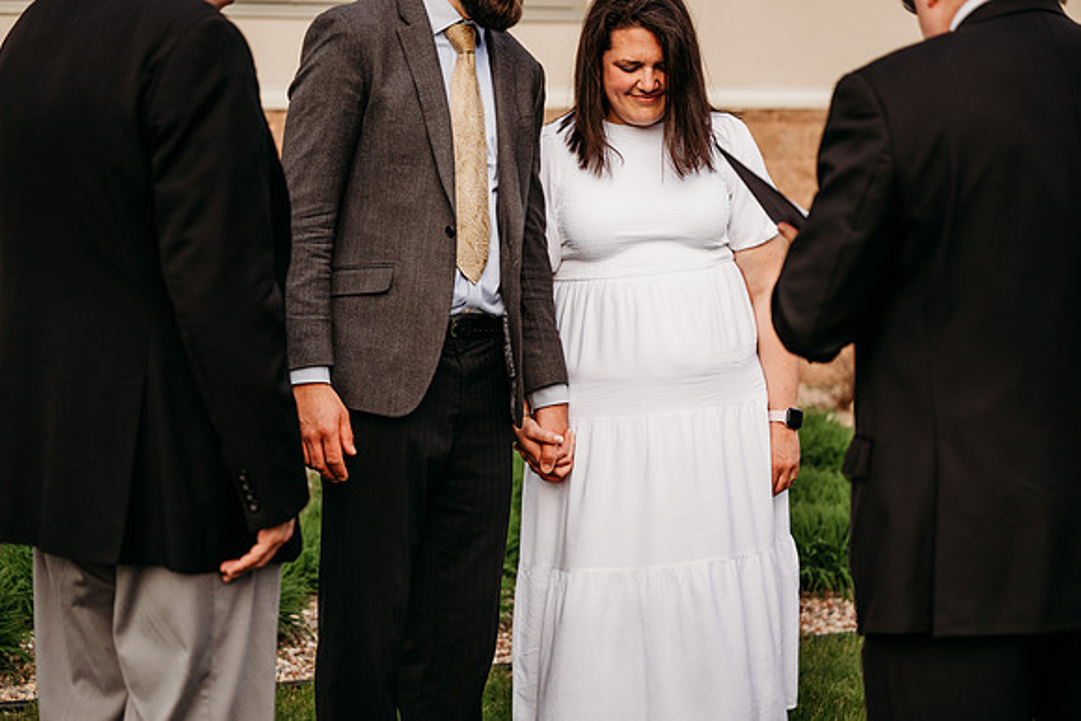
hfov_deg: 28.8
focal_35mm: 70
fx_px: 2102
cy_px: 360
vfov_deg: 19.5
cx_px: 540
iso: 200
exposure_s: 1/1600
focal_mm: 70
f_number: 2.8
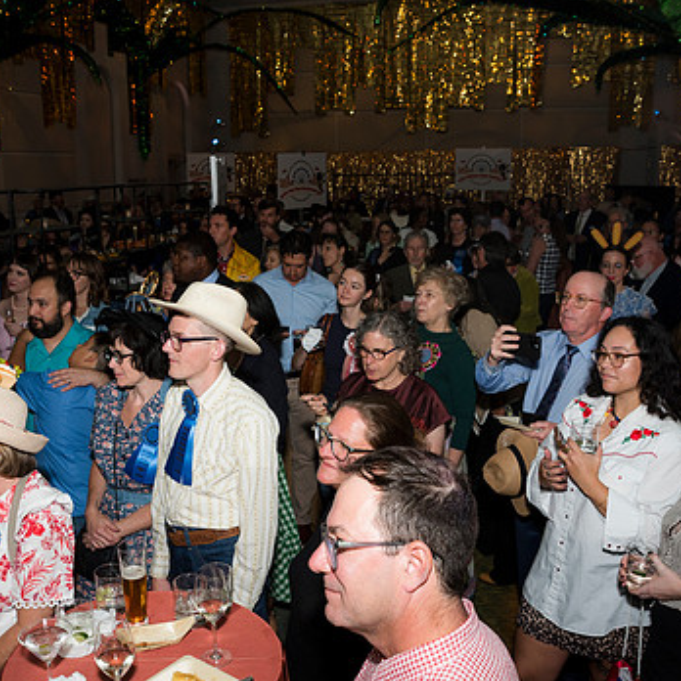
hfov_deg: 47.1
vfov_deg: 47.2
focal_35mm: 35
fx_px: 779
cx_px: 305
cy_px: 316
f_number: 5.6
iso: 800
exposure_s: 1/160
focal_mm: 24
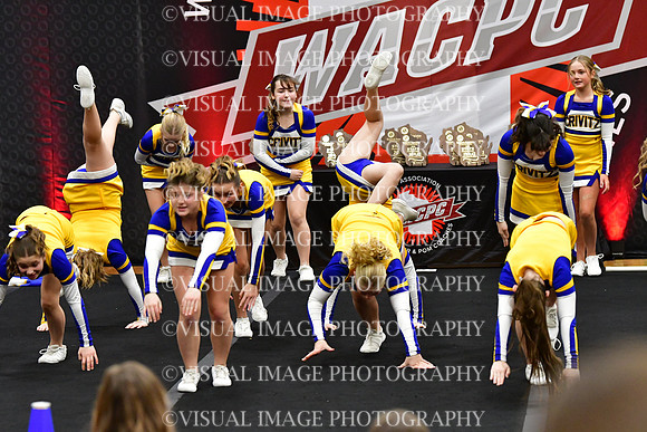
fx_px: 3505
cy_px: 216
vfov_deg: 7.0
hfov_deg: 10.5
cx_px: 324
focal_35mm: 195
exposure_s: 1/500
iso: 5000
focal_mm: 130
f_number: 3.5
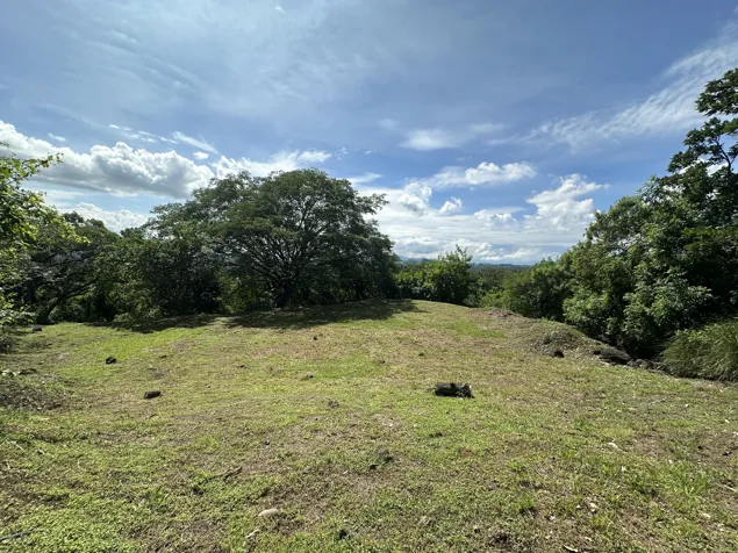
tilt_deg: -0.8
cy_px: 276
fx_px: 298
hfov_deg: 102.1
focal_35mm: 14
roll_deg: -3.1
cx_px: 369
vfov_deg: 85.7
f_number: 2.2
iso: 50
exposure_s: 1/2618
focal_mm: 2.22
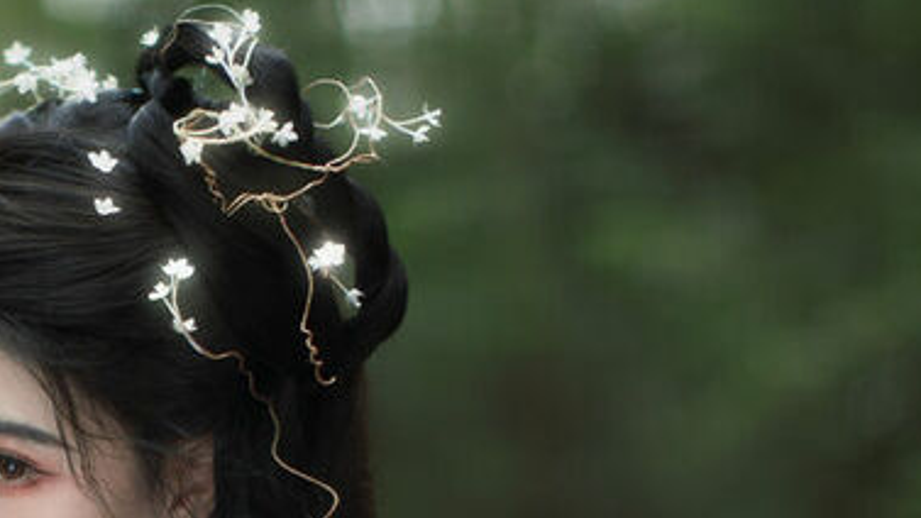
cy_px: 669
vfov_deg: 8.4
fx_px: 3492
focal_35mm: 143
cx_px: 88
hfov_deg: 14.9
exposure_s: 1/100
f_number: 1.4
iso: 500
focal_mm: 50
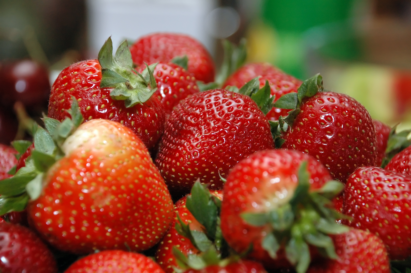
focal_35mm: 168
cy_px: 136
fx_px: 1916
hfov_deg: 12.2
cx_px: 206
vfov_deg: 8.2
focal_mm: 112
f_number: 5.6
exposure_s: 1/60
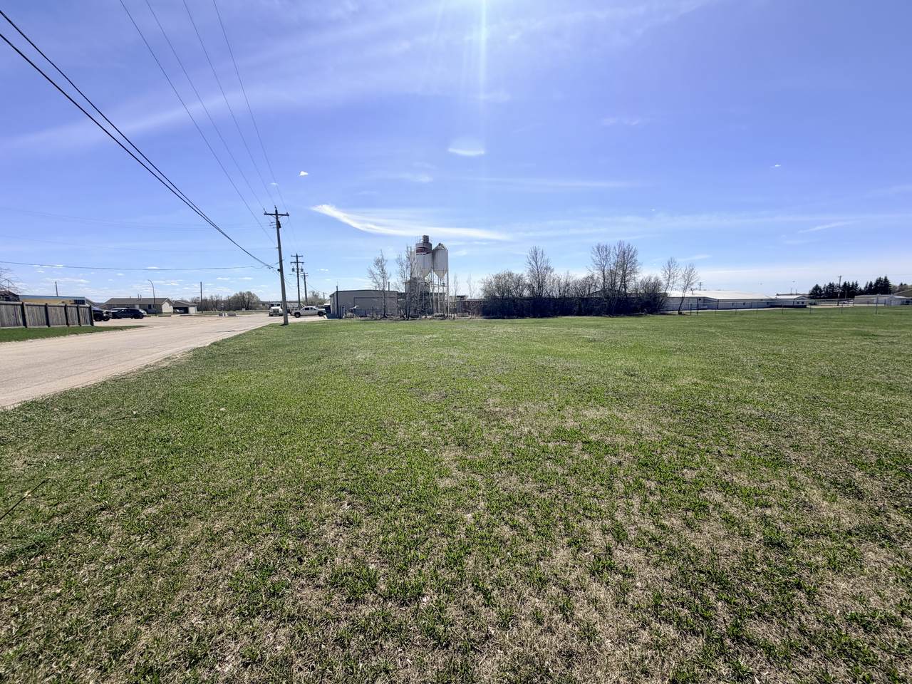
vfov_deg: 85.7
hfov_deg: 102.1
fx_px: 369
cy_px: 342
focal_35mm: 14
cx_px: 456
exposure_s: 1/1125
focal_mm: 2.22
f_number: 2.2
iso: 20
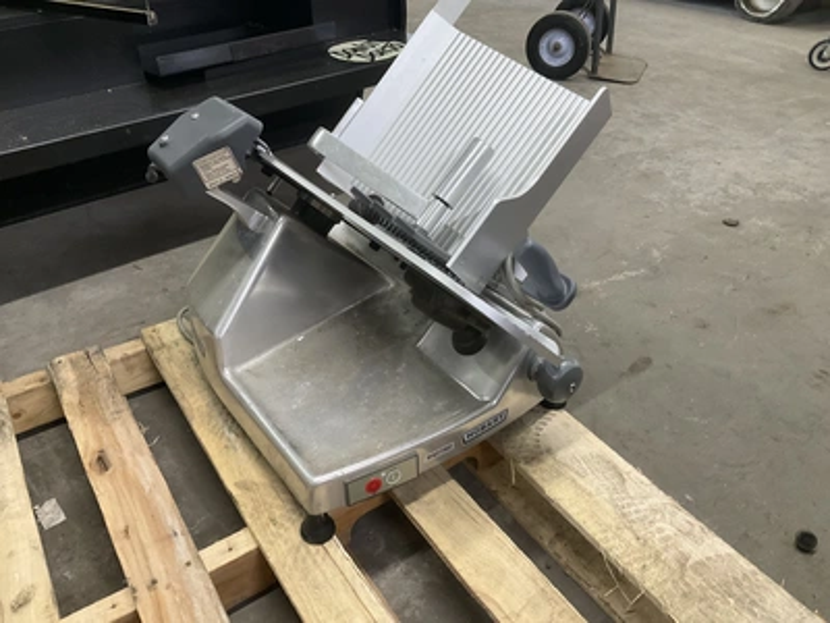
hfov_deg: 61.7
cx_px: 415
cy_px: 312
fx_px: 695
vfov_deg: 48.2
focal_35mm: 29
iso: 160
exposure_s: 1/60
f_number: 1.8
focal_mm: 3
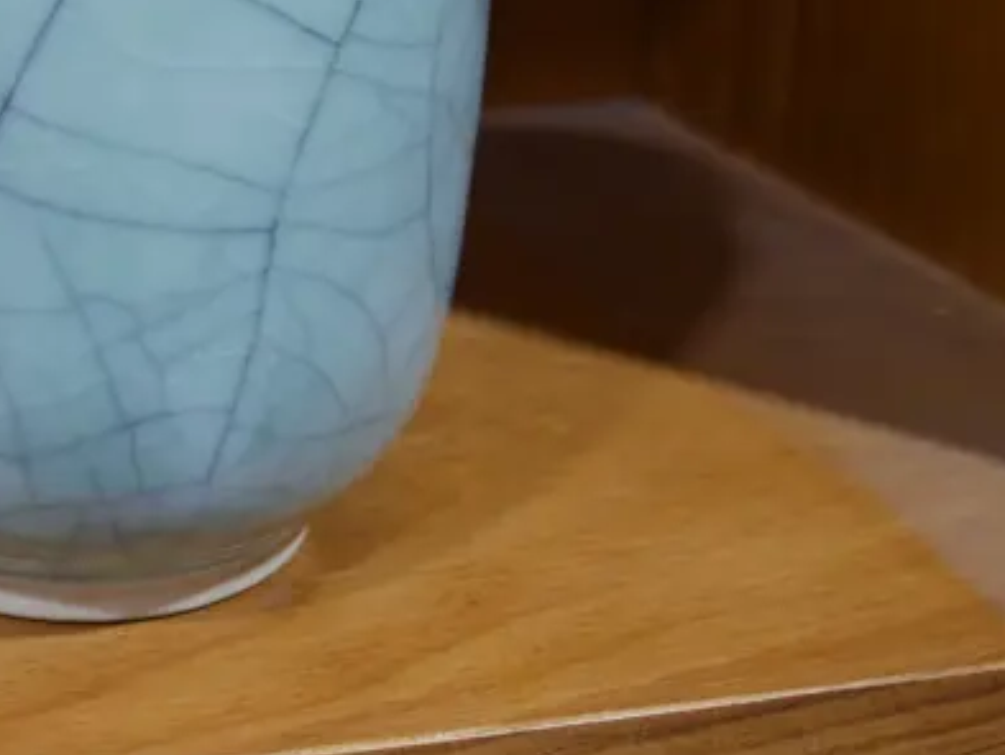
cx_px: 26
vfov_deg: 19.0
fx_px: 2120
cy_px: -173
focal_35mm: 73
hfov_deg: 25.5
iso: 400
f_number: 3.5
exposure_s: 1/60
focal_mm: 14
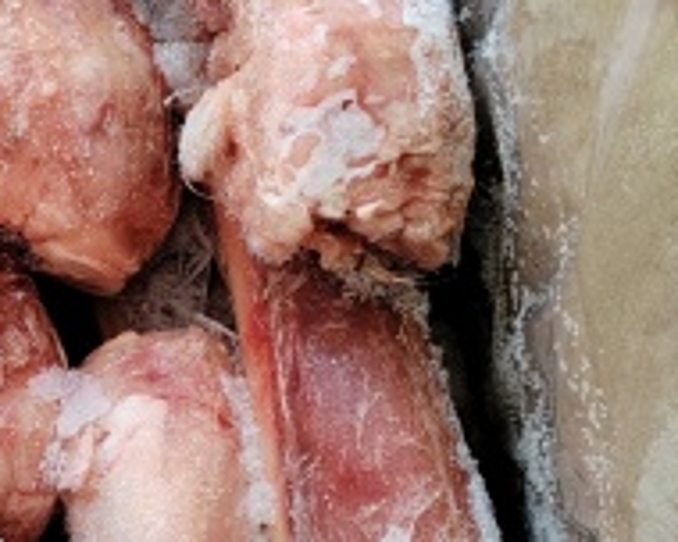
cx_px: -46
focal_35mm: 111
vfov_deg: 13.8
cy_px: 467
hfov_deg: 16.8
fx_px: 2227
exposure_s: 1/100
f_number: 1.8
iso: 500
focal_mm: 6.14
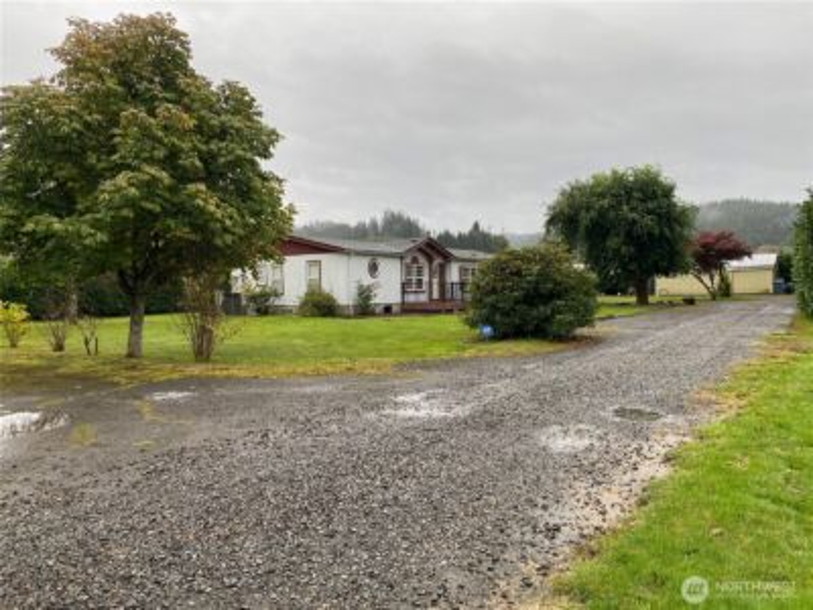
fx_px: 611
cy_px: 305
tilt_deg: -1.6
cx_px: 406
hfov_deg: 67.3
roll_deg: +1.0
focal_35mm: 26
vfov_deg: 53.1
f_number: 1.8
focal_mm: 4.25
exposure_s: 1/259
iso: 32
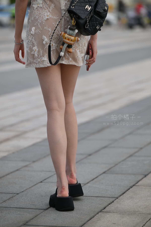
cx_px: 76
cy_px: 114
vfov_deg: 11.7
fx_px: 1101
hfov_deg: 7.8
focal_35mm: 175
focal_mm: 175
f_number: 4
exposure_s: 1/800
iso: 100
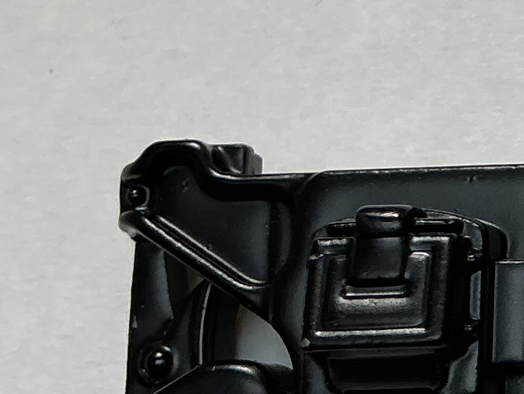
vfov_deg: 12.6
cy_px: 91
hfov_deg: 14.8
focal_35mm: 117
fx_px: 1772
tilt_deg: -68.9
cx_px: 931
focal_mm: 3
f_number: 1.8
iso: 20
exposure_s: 1/143
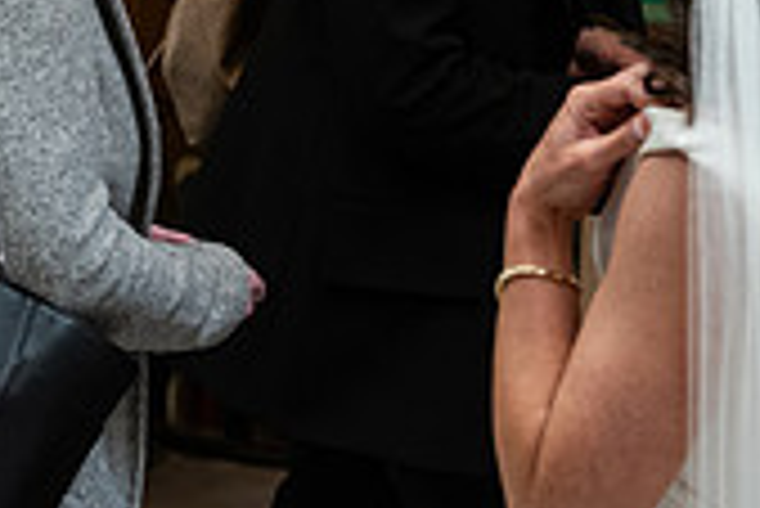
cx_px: 414
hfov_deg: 12.4
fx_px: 3486
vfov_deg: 8.3
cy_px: -25
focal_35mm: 165
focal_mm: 48
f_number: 3.5
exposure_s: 1/160
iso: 800
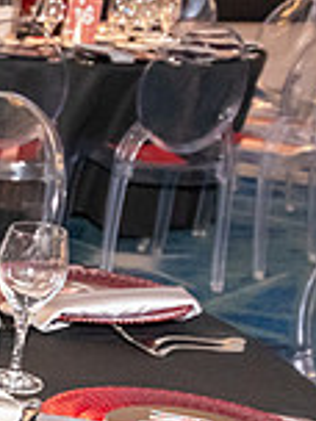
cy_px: 397
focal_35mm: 99
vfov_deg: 19.4
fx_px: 1205
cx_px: -396
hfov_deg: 12.4
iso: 3200
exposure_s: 1/60
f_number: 3.5
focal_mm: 18
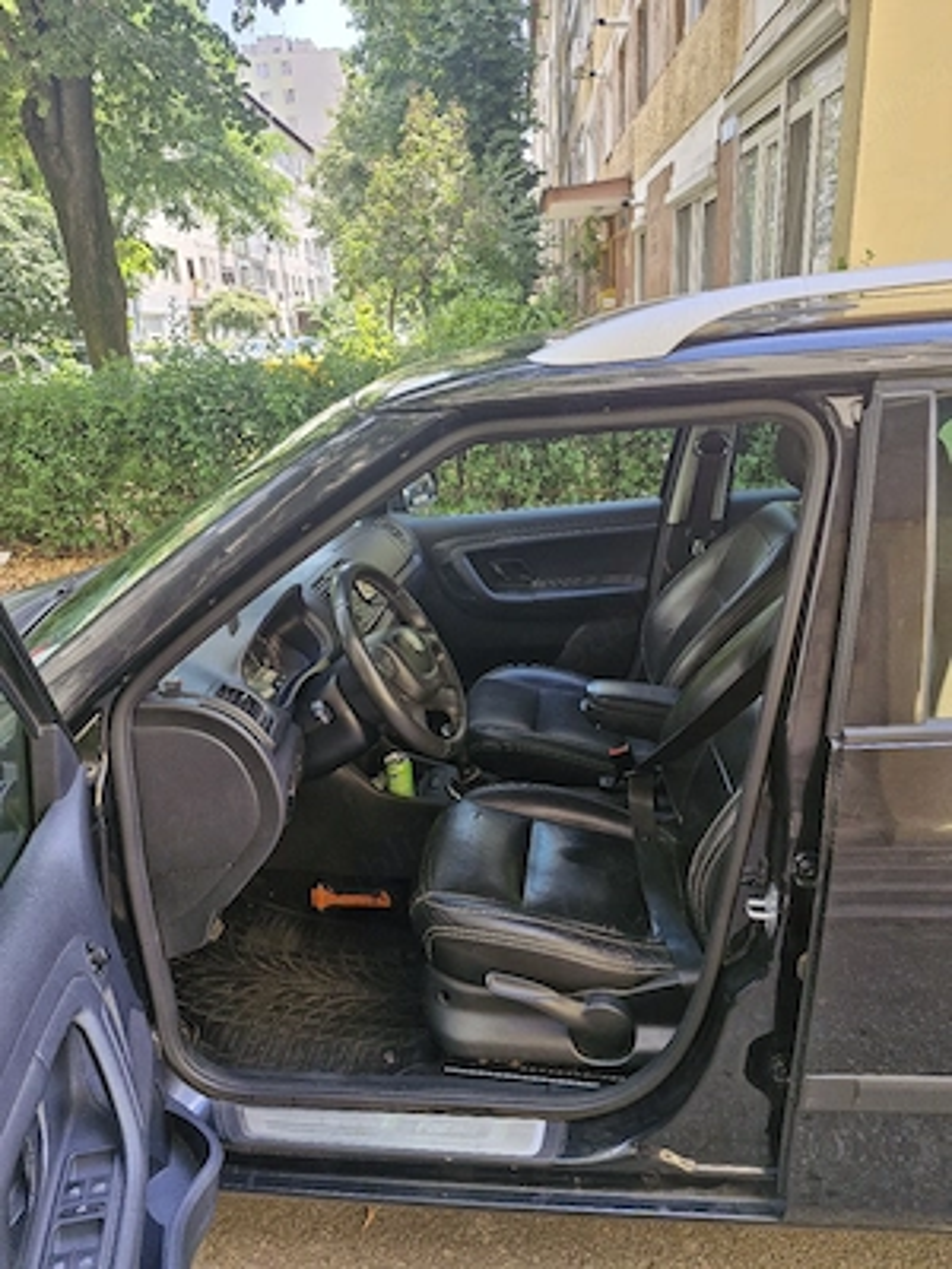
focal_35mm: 23
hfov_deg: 58.9
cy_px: 634
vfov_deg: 73.9
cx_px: 476
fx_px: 843
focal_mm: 5.54
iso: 50
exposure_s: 1/182
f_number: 1.8
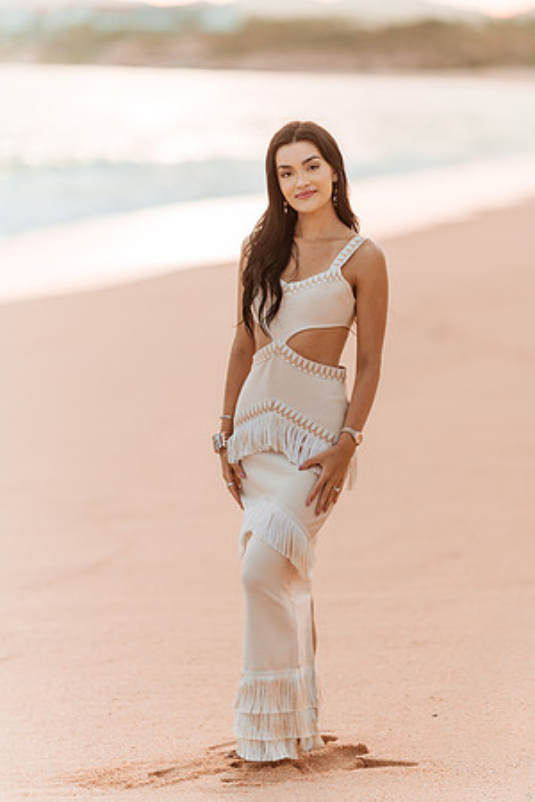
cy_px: 401
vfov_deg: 15.2
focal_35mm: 135
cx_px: 268
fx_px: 3009
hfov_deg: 10.2
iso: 320
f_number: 1.8
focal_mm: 135
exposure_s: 1/6400
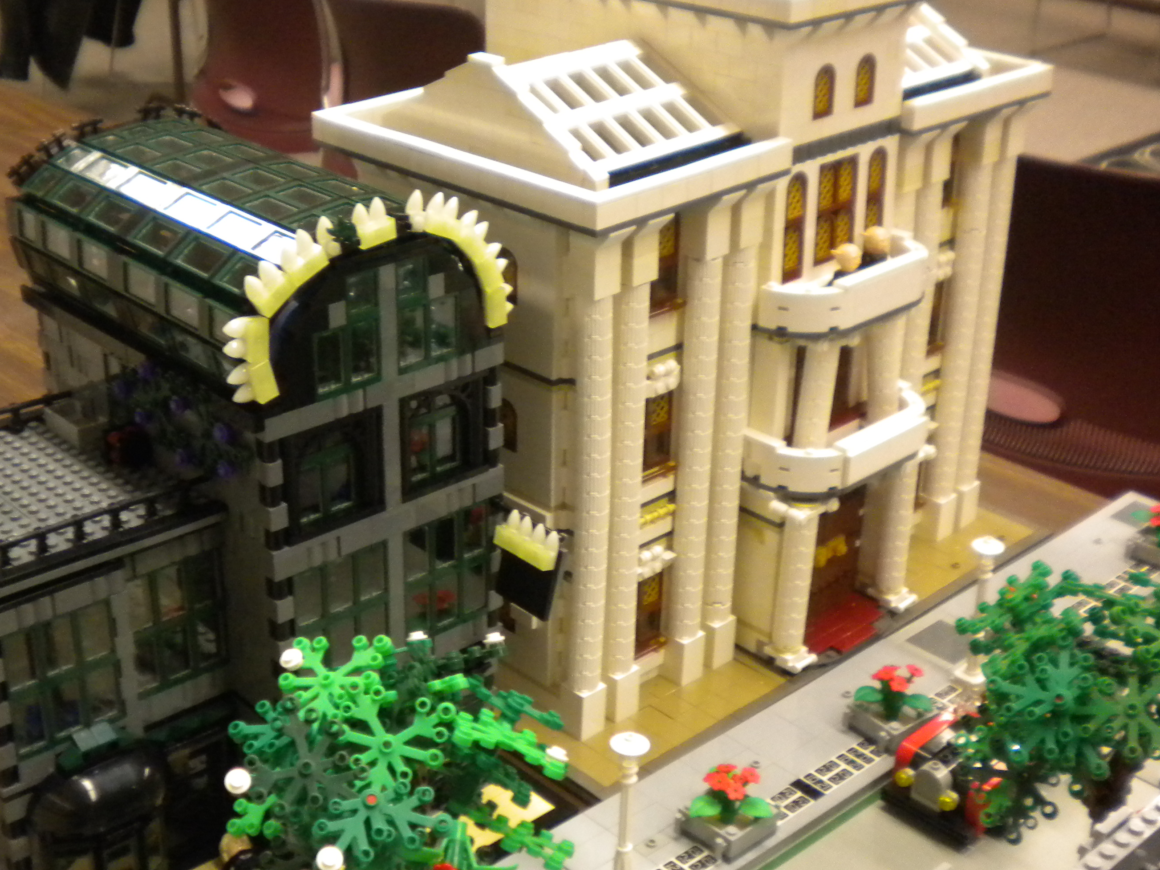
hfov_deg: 38.6
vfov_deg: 29.7
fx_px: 1642
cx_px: 419
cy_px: 454
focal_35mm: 49
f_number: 3.1
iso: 400
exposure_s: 1/32.5
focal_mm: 6.3
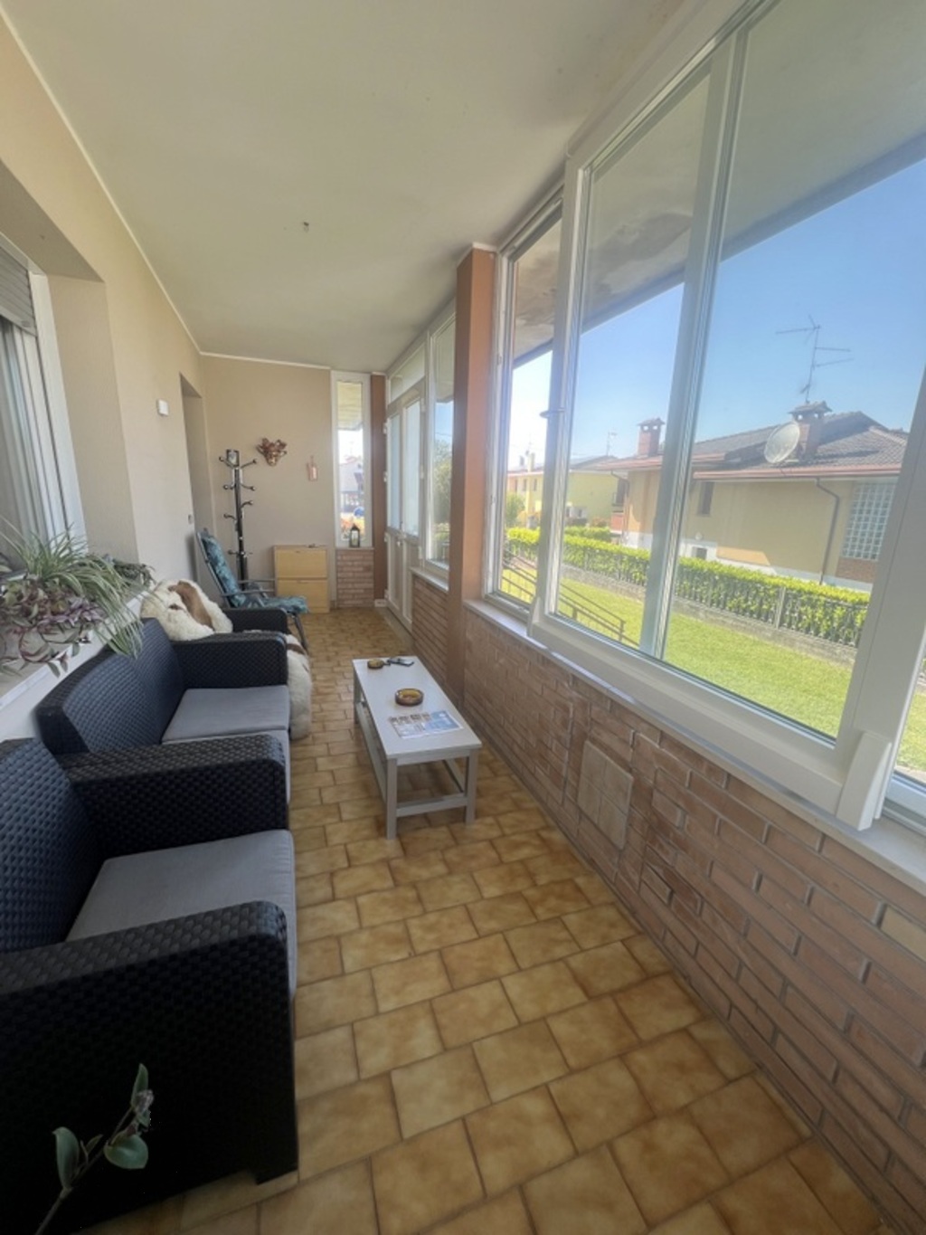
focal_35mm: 13
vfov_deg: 106.2
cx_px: 463
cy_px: 618
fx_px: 464
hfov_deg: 89.9
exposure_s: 1/189
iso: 32
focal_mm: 1.57
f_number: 1.8
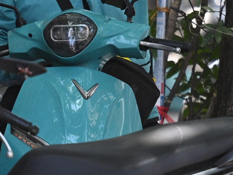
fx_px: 3212
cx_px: 69
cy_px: 9
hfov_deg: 4.2
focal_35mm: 477
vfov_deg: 3.1
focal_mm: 200
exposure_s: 1/3200
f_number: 2.8
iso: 400
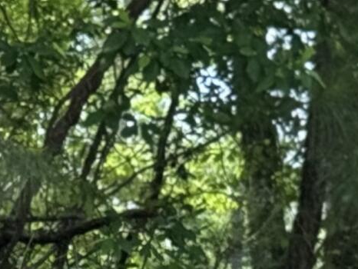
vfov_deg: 4.6
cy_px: 754
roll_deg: -2.6
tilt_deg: -3.0
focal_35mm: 309
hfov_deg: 6.1
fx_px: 3197
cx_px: -570
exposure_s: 1/1238
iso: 64
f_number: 1.78
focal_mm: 6.76
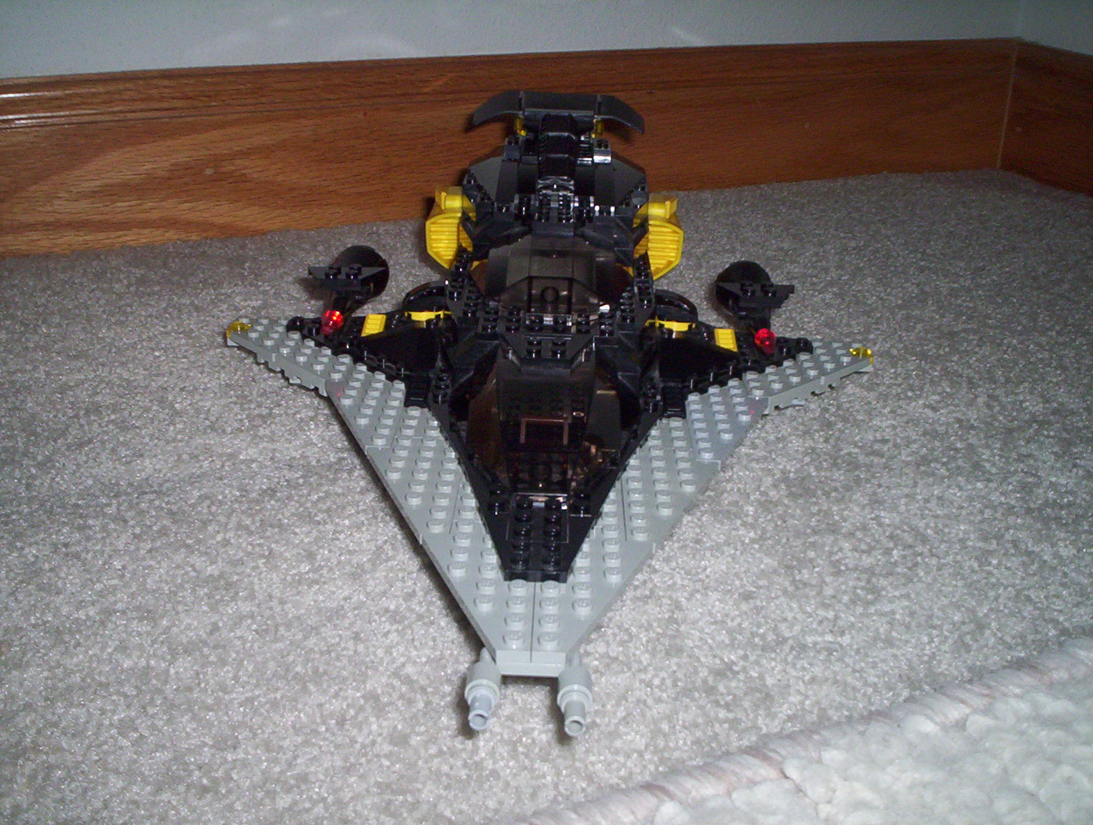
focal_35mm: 38
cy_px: 412
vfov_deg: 37.9
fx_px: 1203
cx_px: 546
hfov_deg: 48.9
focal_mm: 4.99
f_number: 4.5
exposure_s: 1/60
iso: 140
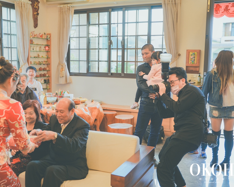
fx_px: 277
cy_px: 93
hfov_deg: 45.6
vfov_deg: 37.3
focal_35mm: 40
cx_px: 98
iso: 100
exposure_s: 1/100
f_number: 2.8
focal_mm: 35
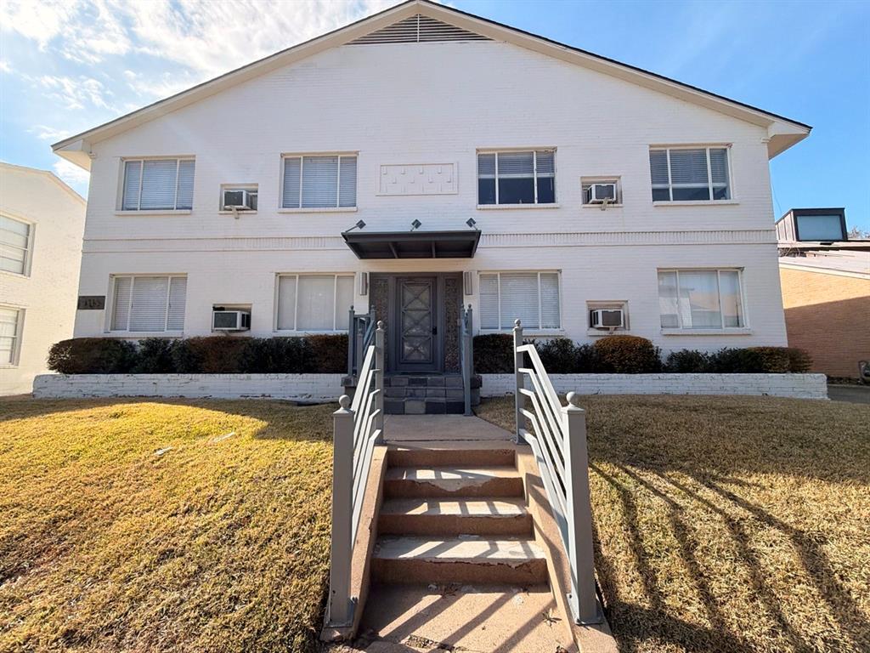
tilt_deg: +8.0
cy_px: 326
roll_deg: +2.0
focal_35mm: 14
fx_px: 352
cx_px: 435
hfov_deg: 102.1
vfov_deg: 85.7
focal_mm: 2.22
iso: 125
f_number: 2.2
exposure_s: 1/1534
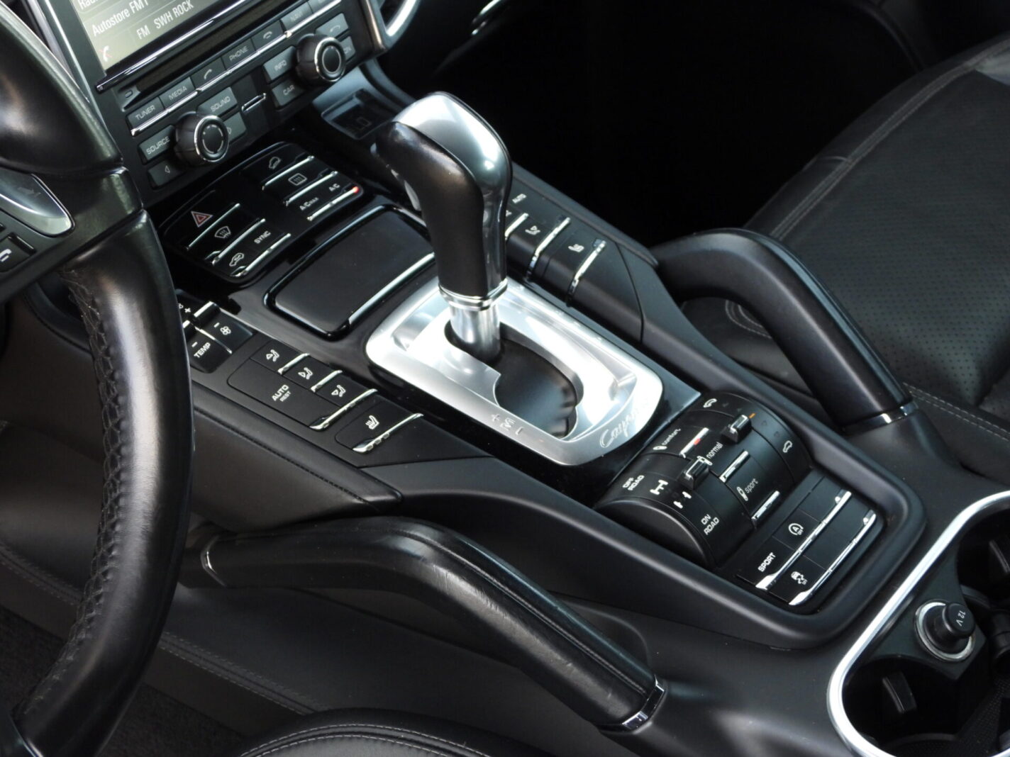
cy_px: 378
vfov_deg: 18.4
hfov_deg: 24.4
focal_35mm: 80
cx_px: 505
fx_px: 2334
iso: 400
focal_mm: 14.4
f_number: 3.5
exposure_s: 1/40
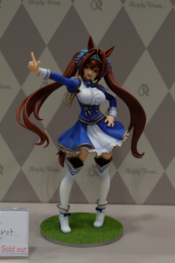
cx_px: 88
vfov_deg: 40.4
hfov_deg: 27.5
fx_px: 357
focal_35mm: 49
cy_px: 132
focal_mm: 32.5
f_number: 5
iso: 2000
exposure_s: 1/125
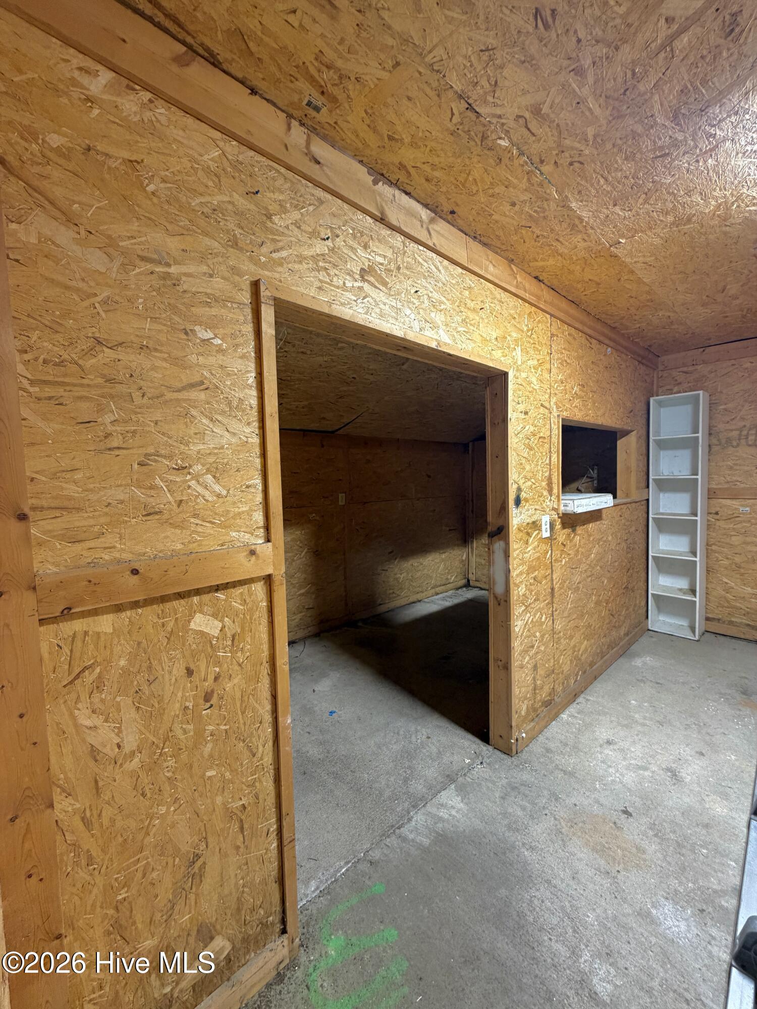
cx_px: 378
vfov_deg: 102.1
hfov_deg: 85.7
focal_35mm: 14
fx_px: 408
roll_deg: +1.0
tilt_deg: -3.6
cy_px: 504
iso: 200
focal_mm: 2.22
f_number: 2.2
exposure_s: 1/105
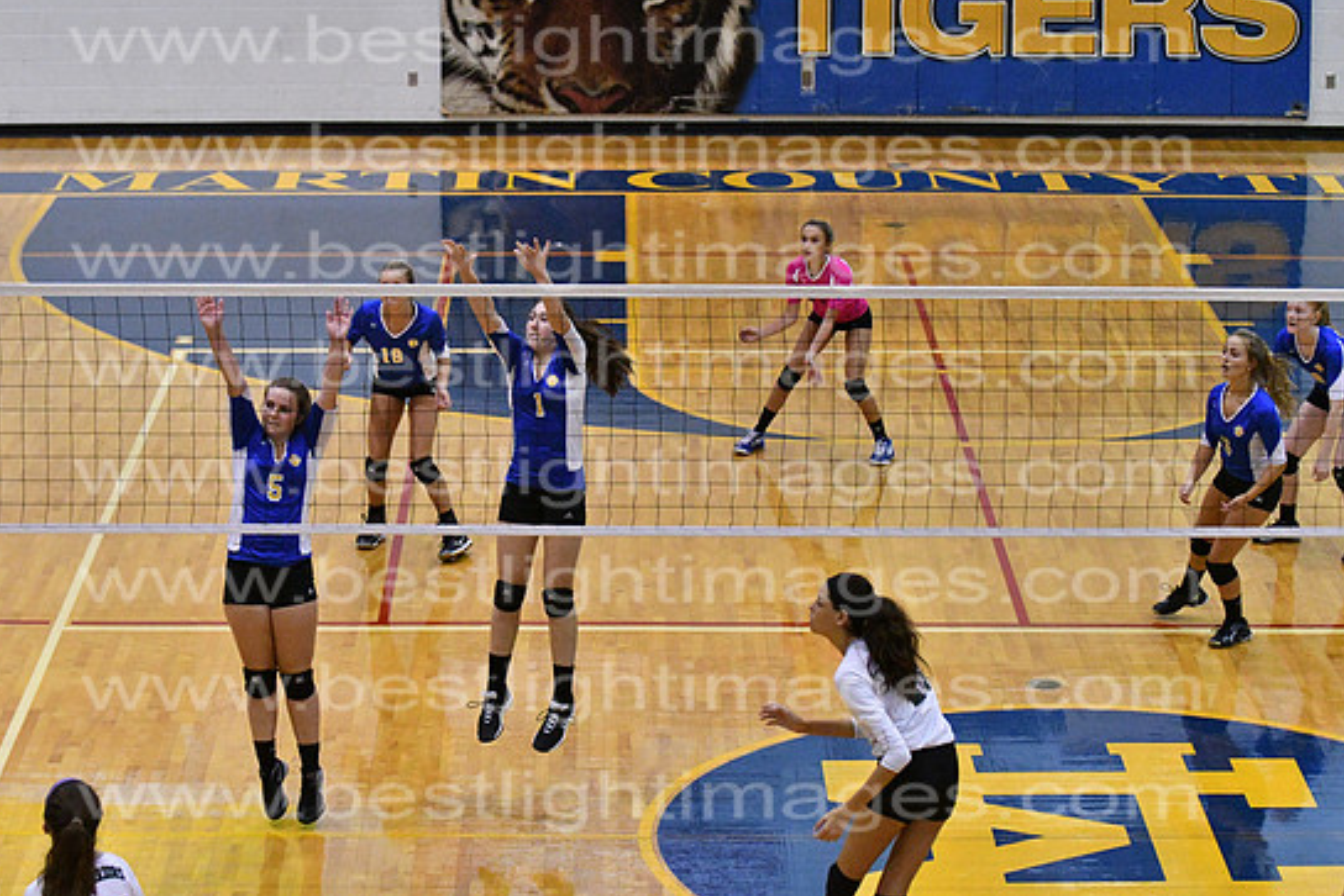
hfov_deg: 9.2
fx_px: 8364
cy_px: 423
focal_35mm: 224
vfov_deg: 6.1
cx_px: 640
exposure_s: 1/640
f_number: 4
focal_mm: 140
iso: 8000
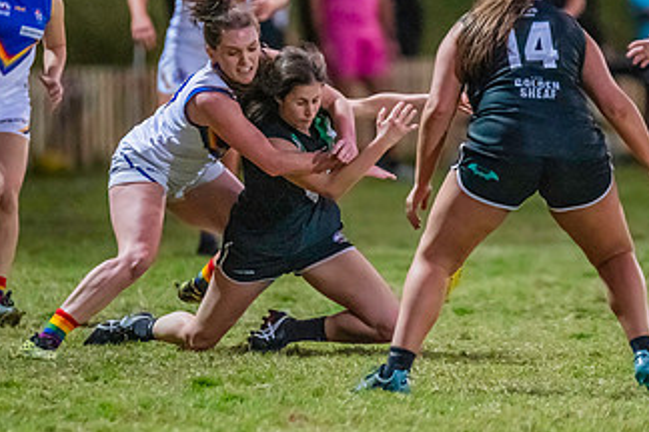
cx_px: 325
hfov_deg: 3.4
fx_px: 11086
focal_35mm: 615
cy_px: 172
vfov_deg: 2.2
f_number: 2.8
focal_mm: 300
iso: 10000
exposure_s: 1/1250
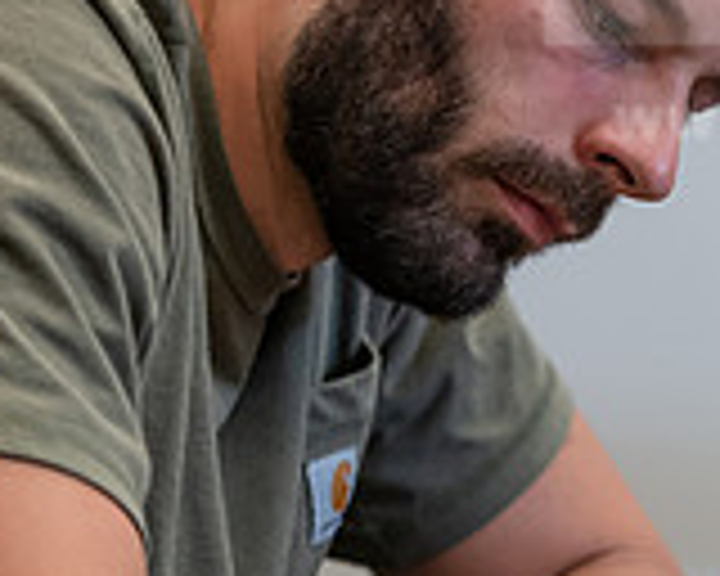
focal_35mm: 394
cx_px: 410
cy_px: 214
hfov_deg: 4.9
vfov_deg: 3.9
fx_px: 8396
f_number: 2.8
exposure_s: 1/200
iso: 800
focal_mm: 116
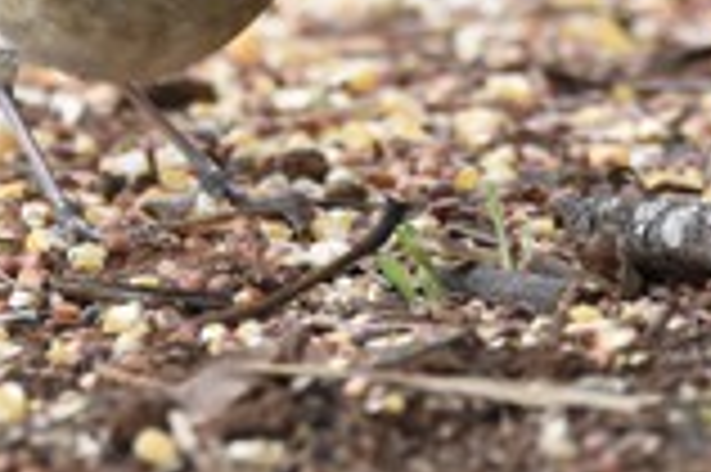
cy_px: 29
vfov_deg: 0.6
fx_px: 46166
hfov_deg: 0.9
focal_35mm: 2340
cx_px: 112
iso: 800
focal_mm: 600
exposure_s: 1/200
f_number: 9
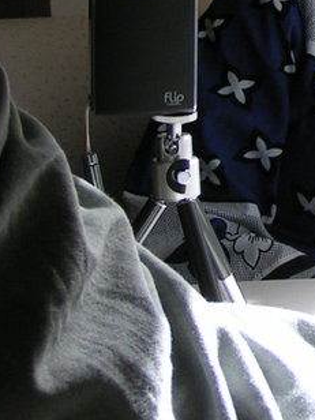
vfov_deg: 11.3
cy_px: -15
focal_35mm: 173
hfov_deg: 8.5
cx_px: 401
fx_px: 2099
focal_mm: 8
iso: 50
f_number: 5
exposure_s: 1/125
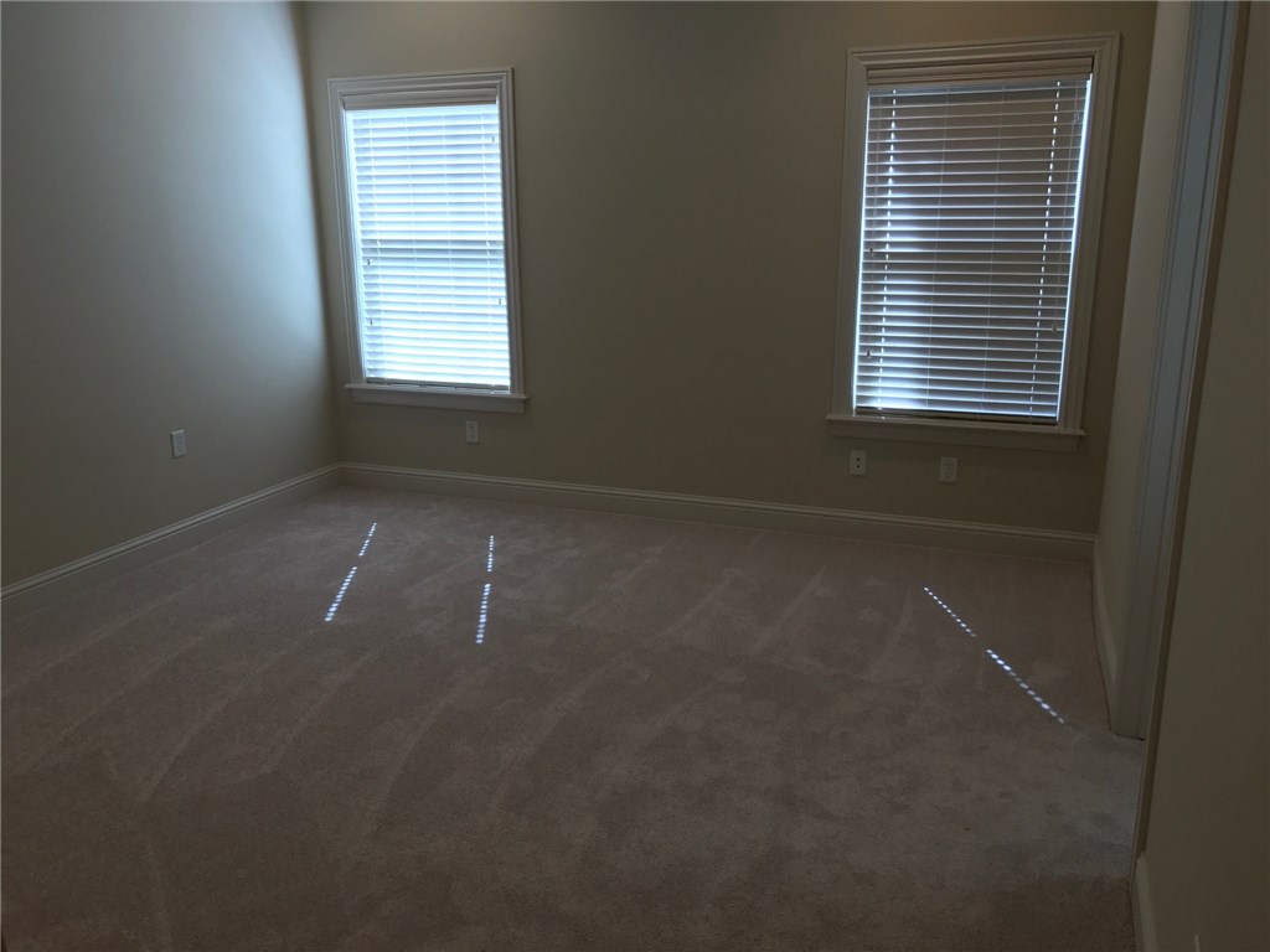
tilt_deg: -14.9
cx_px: 635
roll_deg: +0.3
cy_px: 476
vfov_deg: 49.7
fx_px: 1027
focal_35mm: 28
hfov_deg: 63.4
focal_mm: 3.99
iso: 25
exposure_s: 1/30
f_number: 1.8
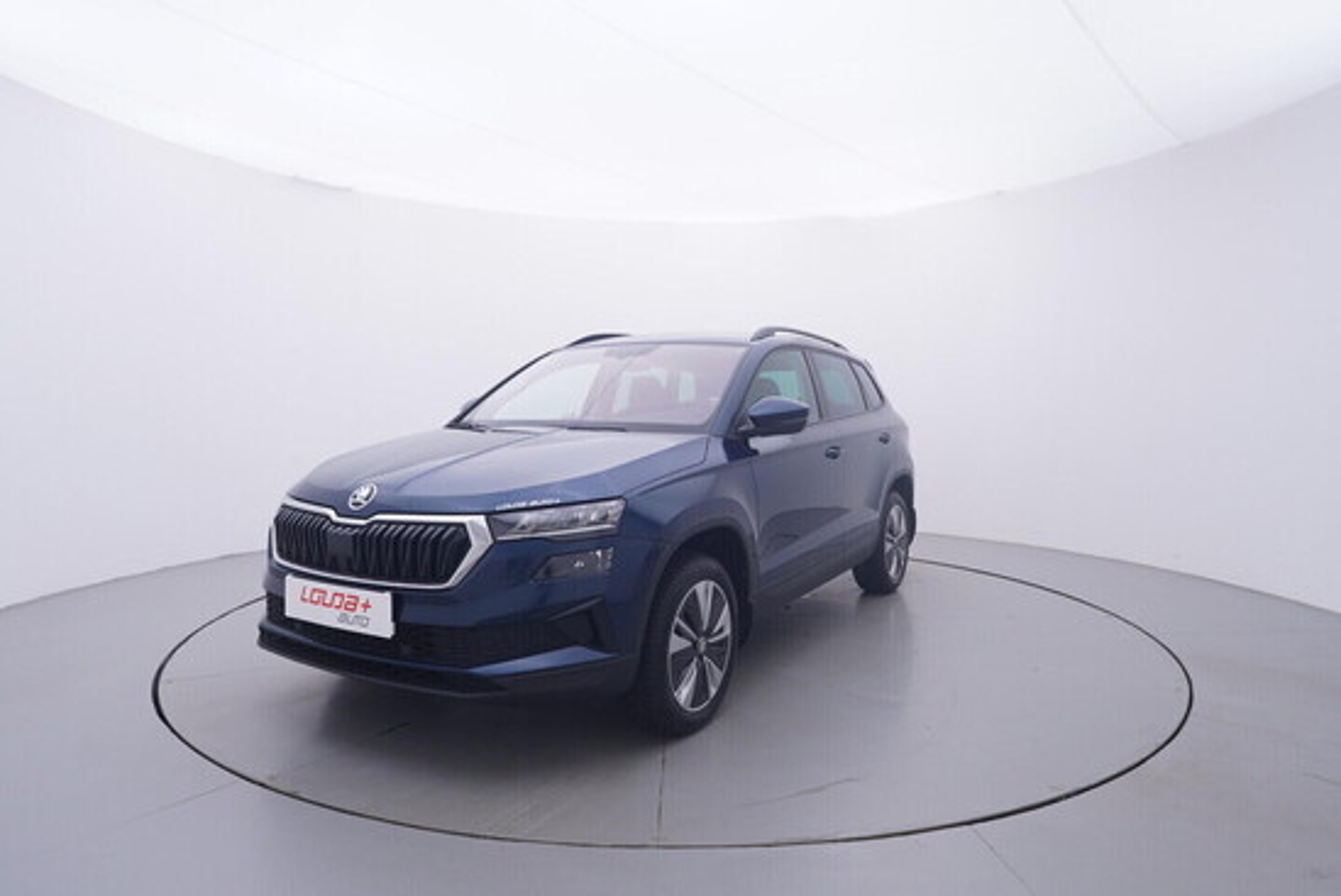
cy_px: 448
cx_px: 670
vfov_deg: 56.2
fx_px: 839
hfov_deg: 77.3
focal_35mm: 22
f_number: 5
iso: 200
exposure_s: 1/80
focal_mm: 15
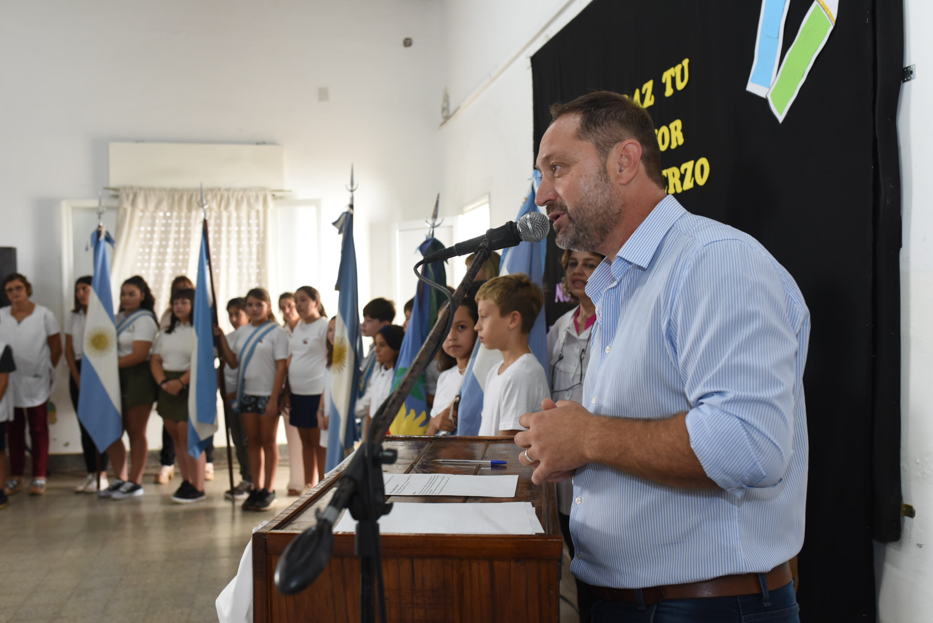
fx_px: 907
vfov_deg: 37.9
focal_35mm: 35
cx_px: 466
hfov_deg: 54.4
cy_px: 312
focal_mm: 35
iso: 1600
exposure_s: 1/100
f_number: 5
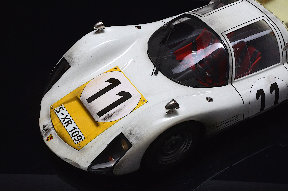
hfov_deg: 29.9
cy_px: 96
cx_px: 144
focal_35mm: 68
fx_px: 539
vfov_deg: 20.1
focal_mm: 45
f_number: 20
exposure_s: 1/30
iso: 800
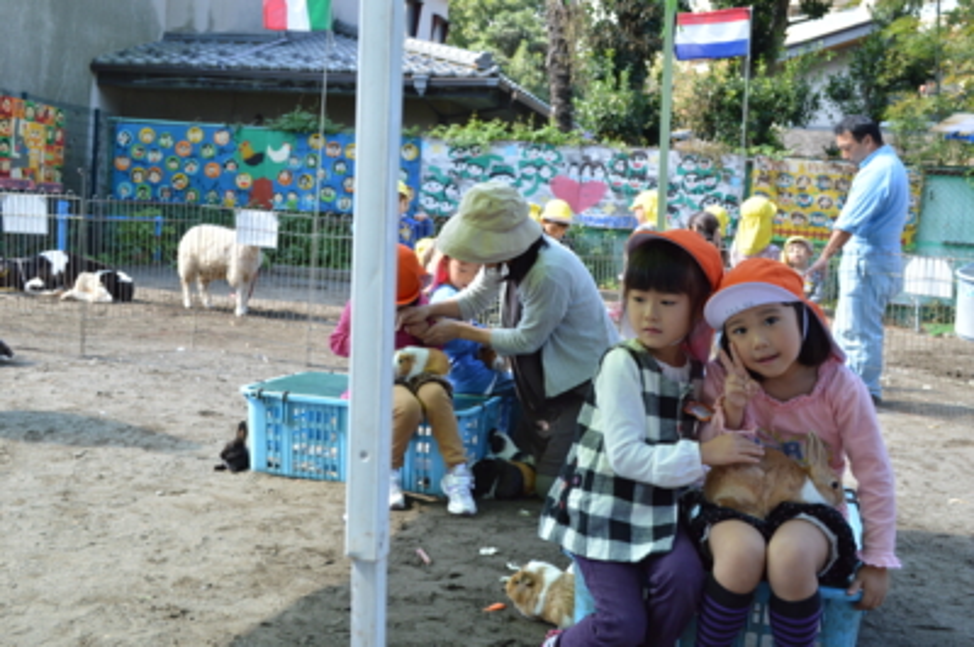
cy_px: 324
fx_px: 1054
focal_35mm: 39
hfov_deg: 49.6
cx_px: 487
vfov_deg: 34.2
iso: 250
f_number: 5.6
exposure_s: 1/125
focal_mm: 26
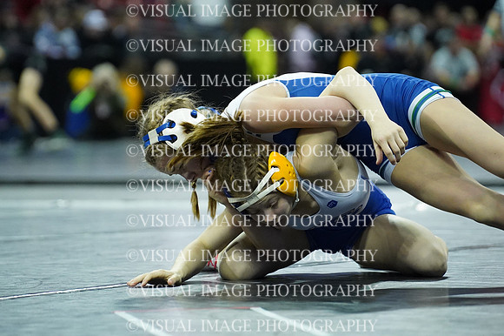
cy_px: 168
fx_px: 3148
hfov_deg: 9.2
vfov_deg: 6.1
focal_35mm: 225
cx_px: 252
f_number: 2.8
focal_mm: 150
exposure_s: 1/1250
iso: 6400
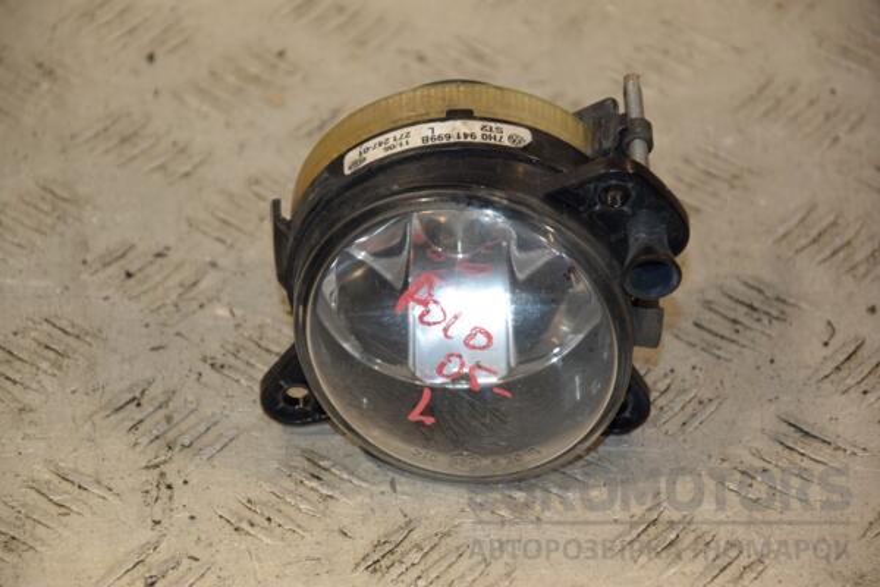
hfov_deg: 13.0
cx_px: 440
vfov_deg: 8.7
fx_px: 3850
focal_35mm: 158
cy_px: 294
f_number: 5.6
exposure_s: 1/200
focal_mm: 105
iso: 800
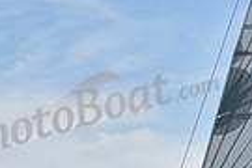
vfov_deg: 4.2
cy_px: 354
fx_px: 2261
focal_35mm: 323
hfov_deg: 6.3
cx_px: 317
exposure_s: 1/1000
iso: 320
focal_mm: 75
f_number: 9
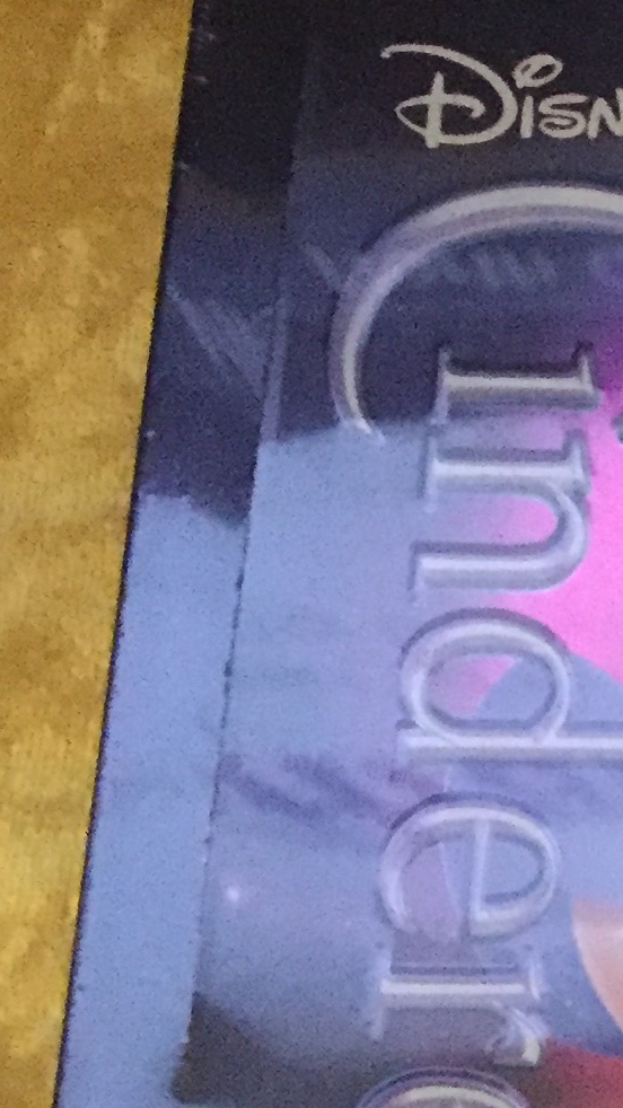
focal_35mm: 105
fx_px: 3085
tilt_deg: -77.5
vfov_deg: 20.1
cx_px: 1772
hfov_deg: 9.4
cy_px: 944
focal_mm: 4.15
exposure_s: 1/15
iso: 400
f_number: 2.2
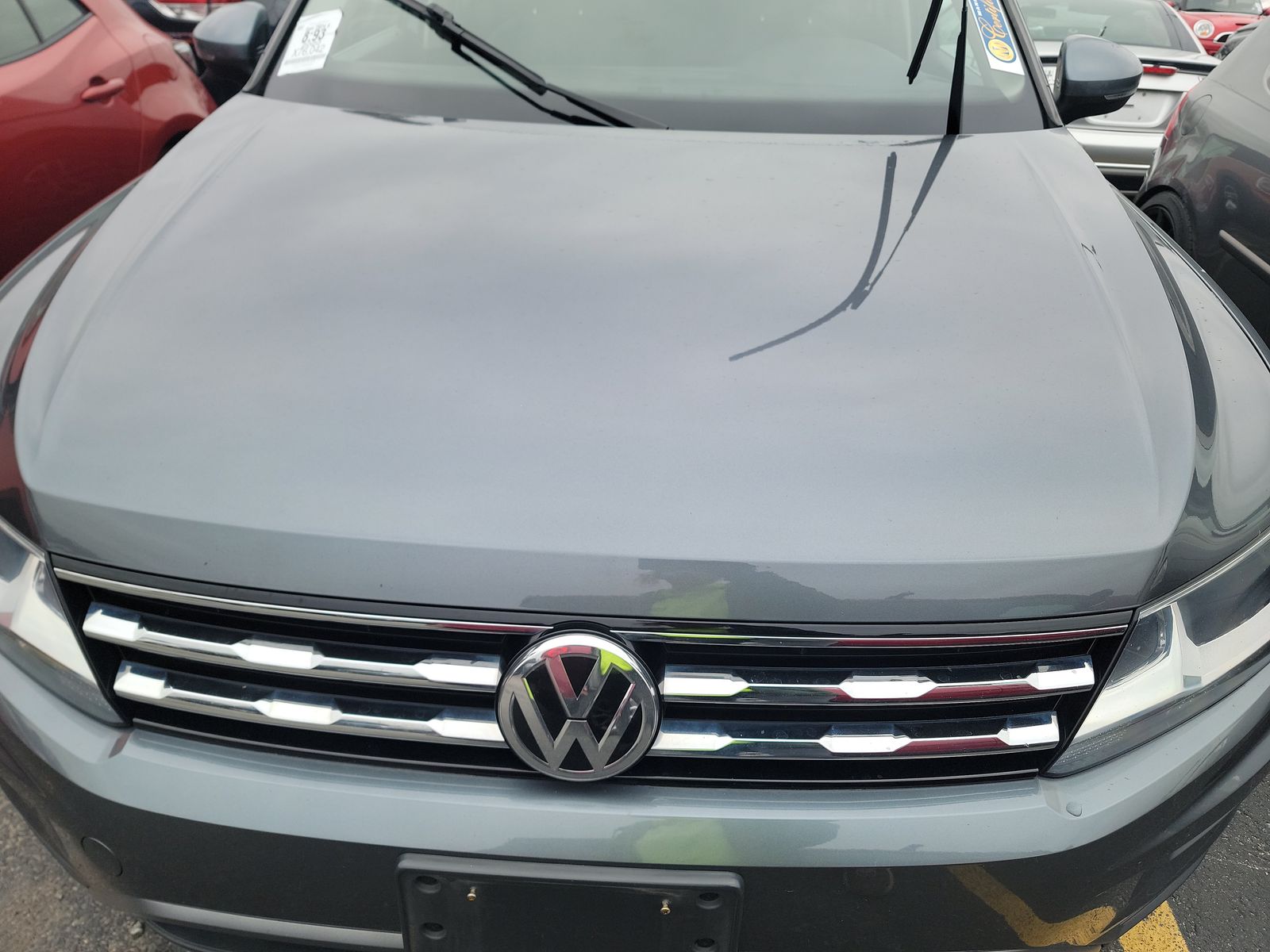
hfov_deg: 71.6
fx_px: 881
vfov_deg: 56.8
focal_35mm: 24
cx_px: 635
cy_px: 476
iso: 50
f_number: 1.8
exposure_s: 1/139
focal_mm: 6.7
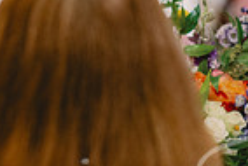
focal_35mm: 347
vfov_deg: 4.0
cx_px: 370
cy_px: 0
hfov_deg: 5.9
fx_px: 2393
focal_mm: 85
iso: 2000
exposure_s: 1/160
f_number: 2.8
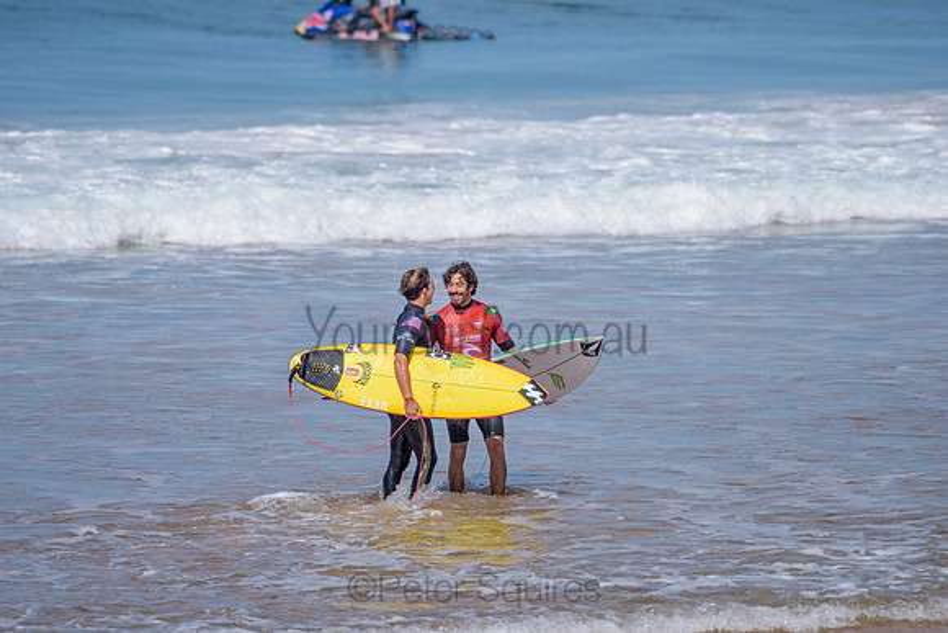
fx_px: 9482
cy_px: 316
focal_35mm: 360
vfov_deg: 3.8
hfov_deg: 5.7
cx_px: 474
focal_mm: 360
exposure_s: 1/2000
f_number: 5.6
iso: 160
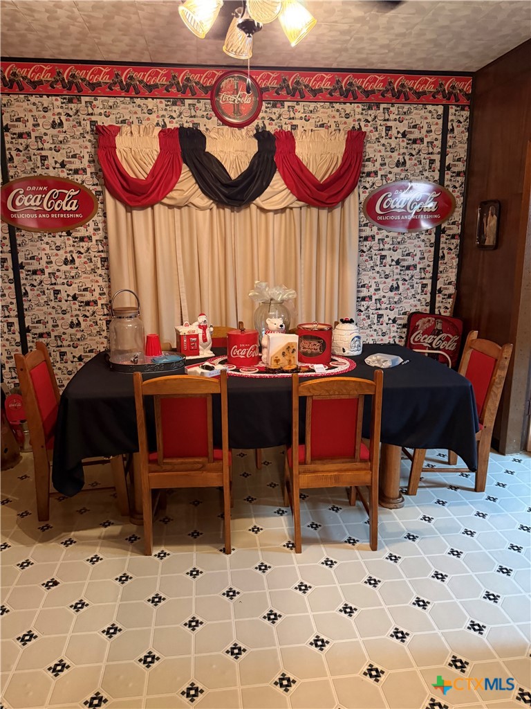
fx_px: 491
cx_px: 266
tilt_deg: -12.1
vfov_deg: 71.6
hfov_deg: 56.8
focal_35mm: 24
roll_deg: +0.0
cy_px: 354
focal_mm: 6.76
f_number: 1.78
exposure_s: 1/40
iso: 800
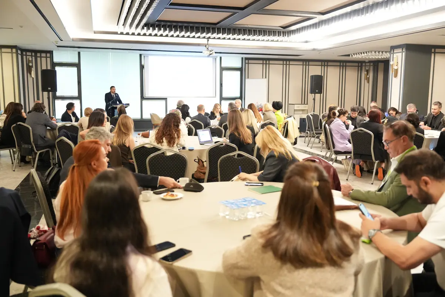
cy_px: 148
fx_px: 408
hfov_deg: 57.2
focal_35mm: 33
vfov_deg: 40.0
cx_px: 222
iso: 8000
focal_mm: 33
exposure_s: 1/100
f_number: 2.8
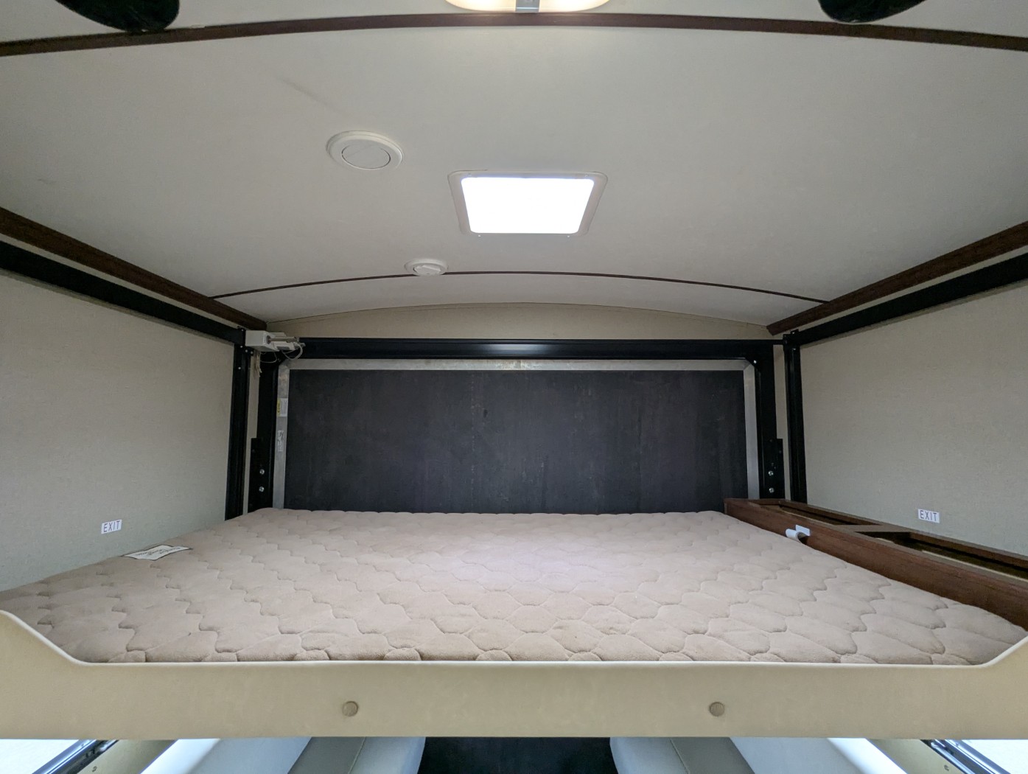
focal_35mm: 16
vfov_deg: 78.2
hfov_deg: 94.4
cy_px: 387
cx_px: 514
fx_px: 476
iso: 212
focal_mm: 2.35
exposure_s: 1/47.7
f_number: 2.2
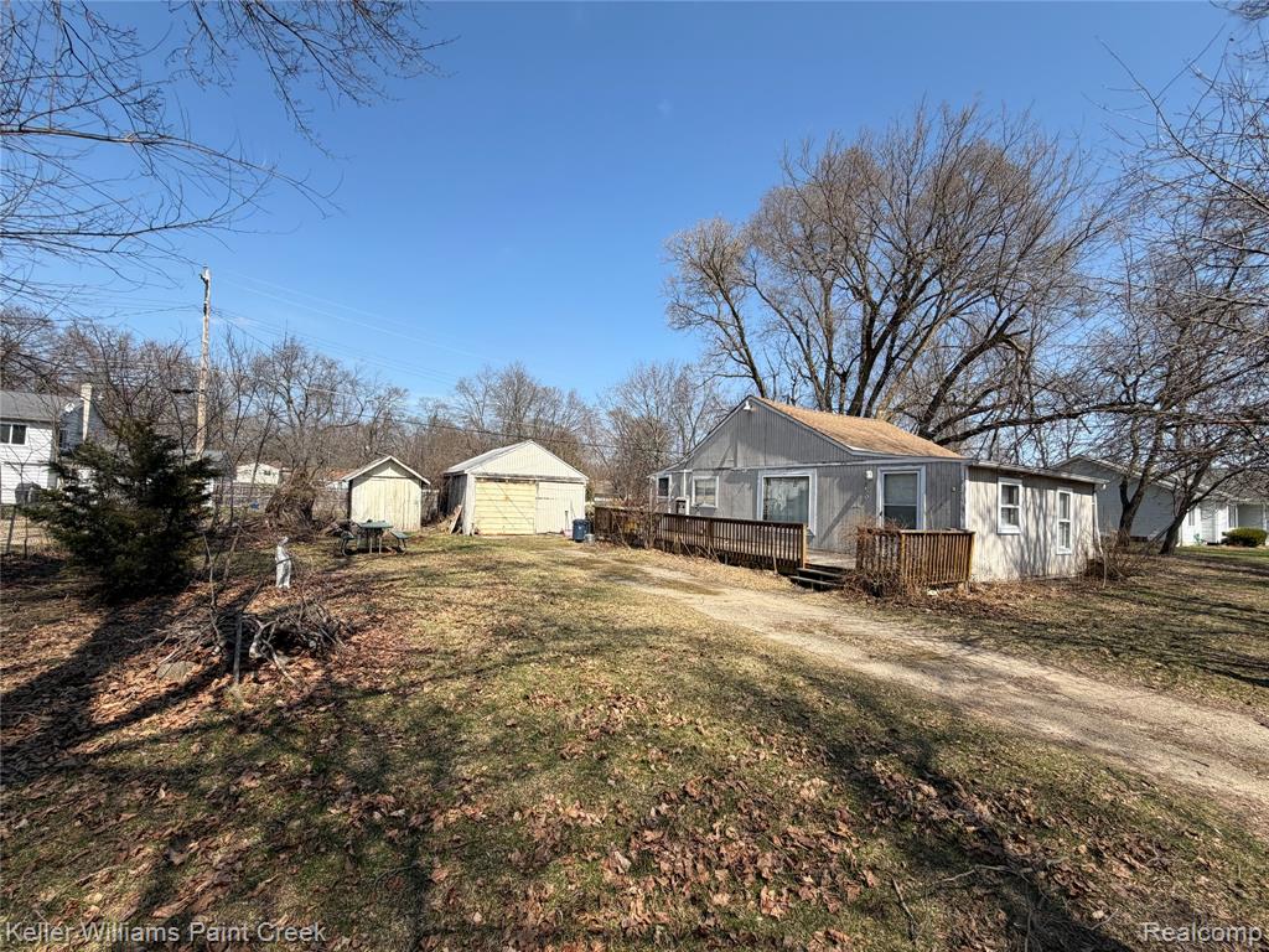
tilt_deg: +2.5
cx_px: 634
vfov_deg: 85.7
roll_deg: -1.5
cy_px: 476
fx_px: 513
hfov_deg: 102.1
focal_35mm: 14
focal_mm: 2.22
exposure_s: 1/770
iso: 25
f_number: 2.2
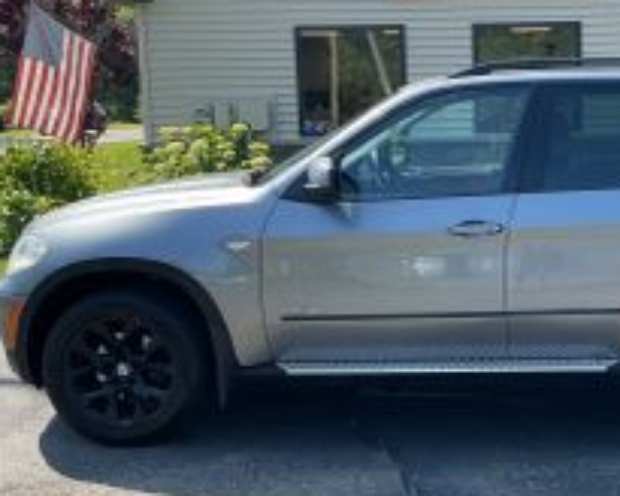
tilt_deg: -6.0
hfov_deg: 35.4
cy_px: 206
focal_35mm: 51
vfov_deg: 29.6
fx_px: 936
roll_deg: +0.3
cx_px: 499
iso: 16
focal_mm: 3
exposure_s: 1/540
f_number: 1.8
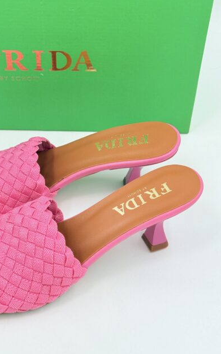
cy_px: 161
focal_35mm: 65
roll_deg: -0.7
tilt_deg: -44.2
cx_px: 64
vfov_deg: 31.5
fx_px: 627
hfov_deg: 19.9
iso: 80
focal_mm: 6.76
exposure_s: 1/962
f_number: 1.78
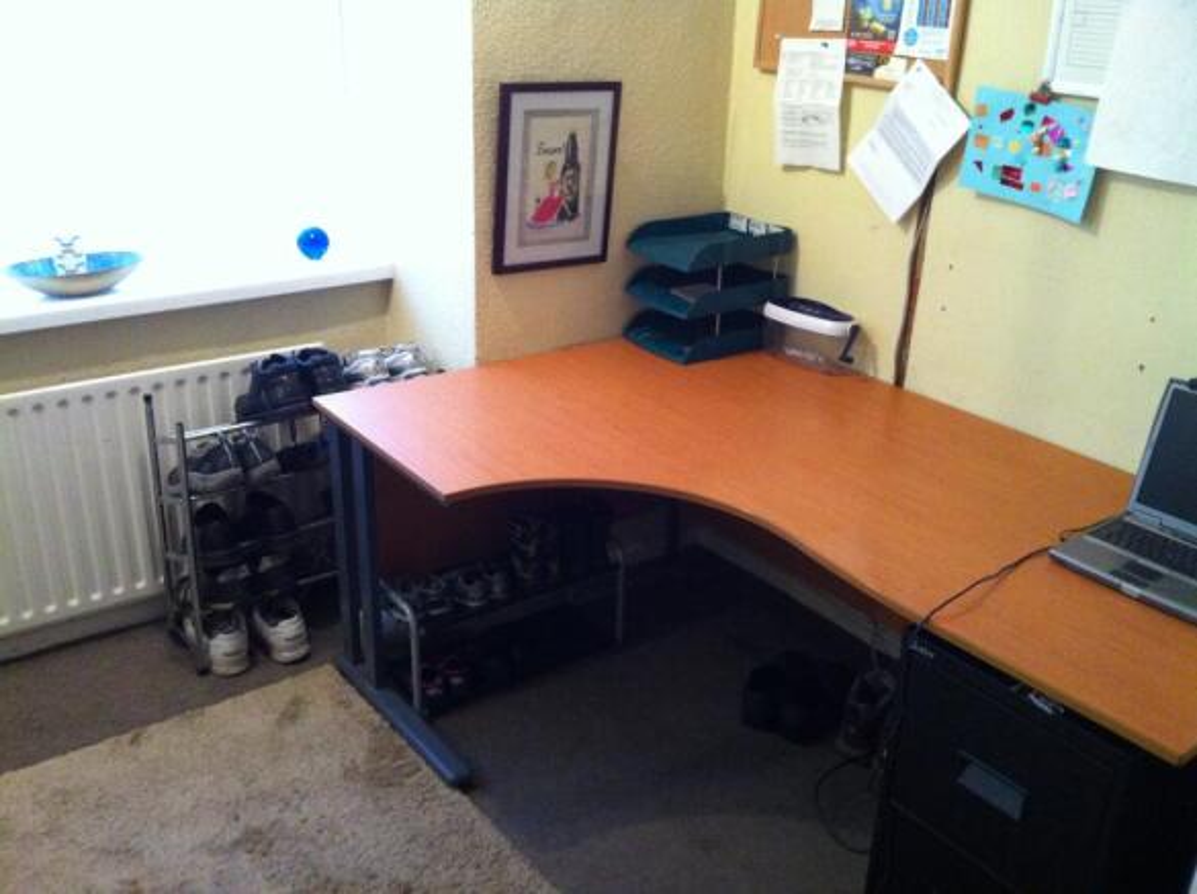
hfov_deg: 52.7
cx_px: 598
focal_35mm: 35
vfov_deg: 40.6
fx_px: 1209
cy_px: 447
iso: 500
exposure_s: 1/15
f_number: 2.8
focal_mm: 3.85
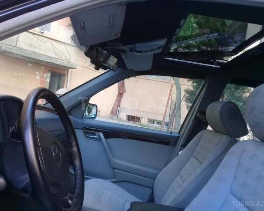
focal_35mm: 33
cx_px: 123
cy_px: 104
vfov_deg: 44.5
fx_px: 258
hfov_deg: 54.2
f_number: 2.2
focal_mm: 3.3
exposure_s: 1/33
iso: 64
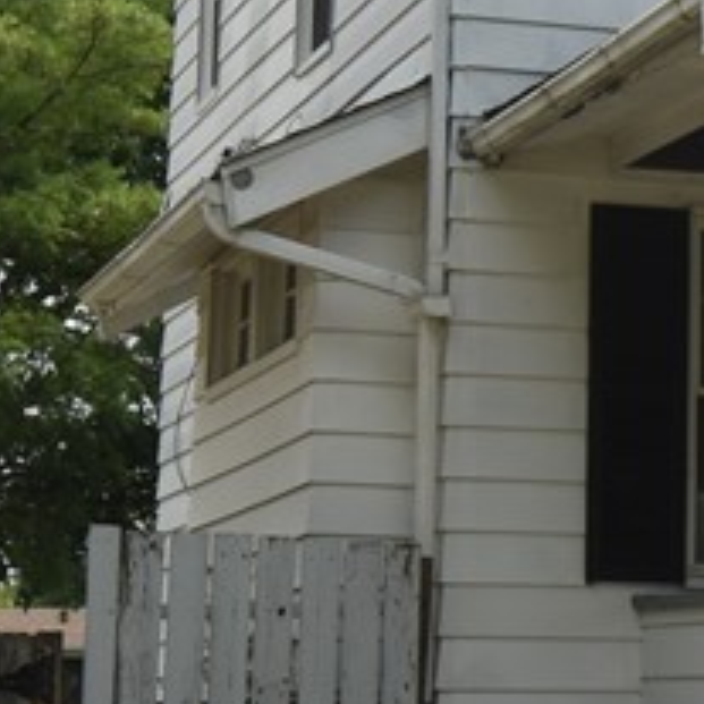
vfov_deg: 13.0
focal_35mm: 134
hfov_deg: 12.5
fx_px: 3083
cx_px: 1017
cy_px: 296
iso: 100
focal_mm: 20
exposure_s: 1/250
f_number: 8
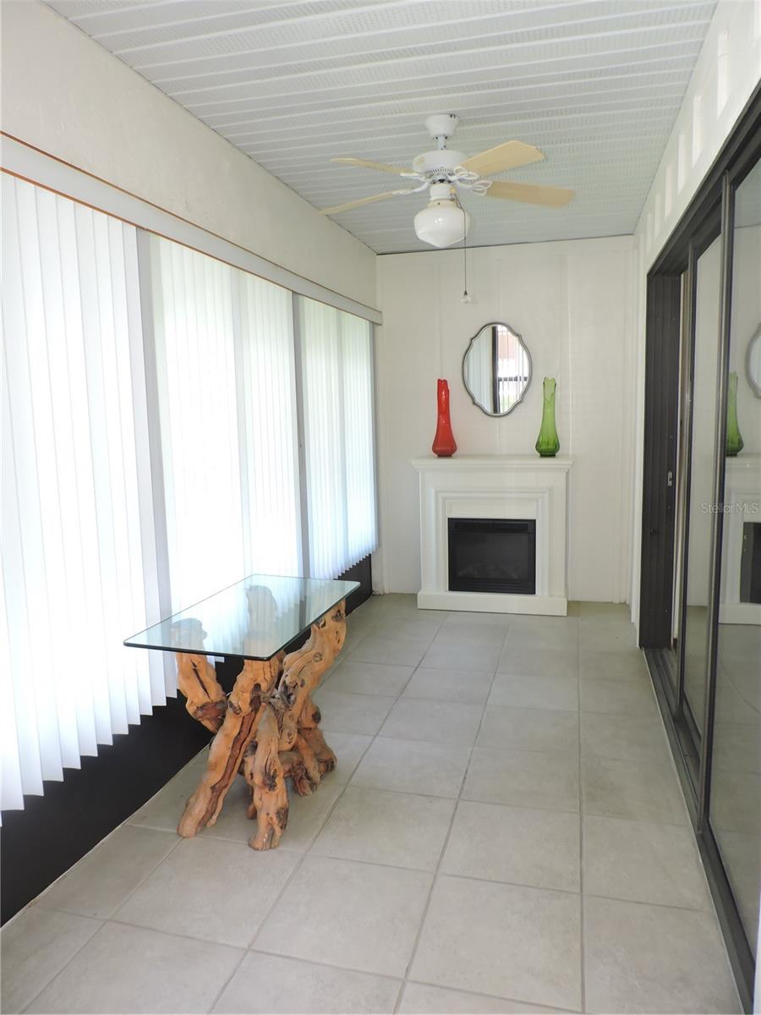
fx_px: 703
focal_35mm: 24
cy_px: 508
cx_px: 380
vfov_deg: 71.6
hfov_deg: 56.8
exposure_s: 1/40
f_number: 3
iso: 220
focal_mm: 4.3
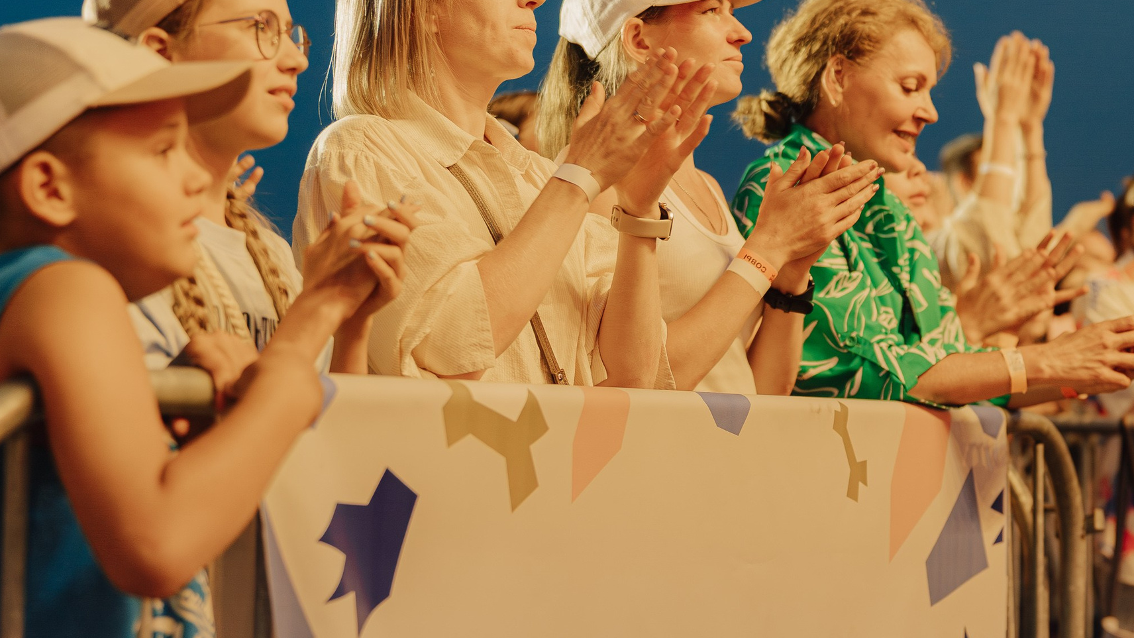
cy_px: 344
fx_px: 2496
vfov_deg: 14.6
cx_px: 783
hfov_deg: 25.4
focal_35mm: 83
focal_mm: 53
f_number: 2.2
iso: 250
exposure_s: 1/200
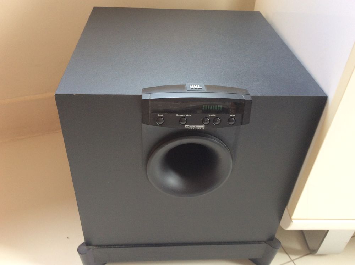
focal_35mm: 32
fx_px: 328
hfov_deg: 56.9
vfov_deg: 44.1
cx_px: 178
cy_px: 132
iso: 64
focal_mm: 3.3
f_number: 2.4
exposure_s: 1/25
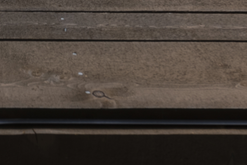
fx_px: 851
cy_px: -143
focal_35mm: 124
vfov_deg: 10.4
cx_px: -96
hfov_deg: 15.5
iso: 200
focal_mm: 24
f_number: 10
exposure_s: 1/50
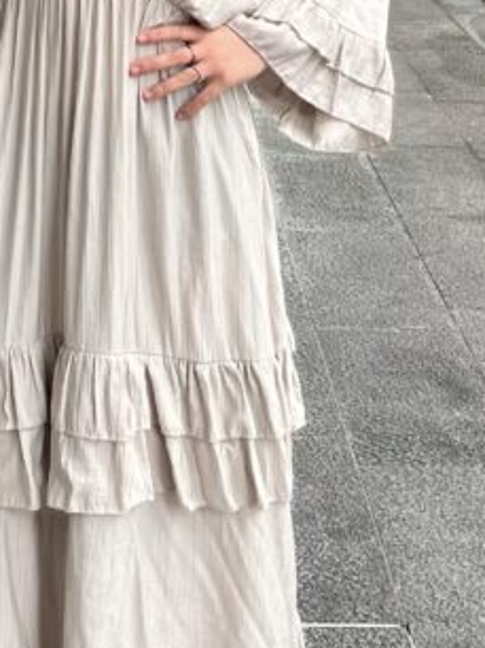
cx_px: 97
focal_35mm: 68
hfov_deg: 21.3
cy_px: 104
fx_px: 1272
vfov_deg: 27.8
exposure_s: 1/121
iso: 40
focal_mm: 5.7
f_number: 1.5
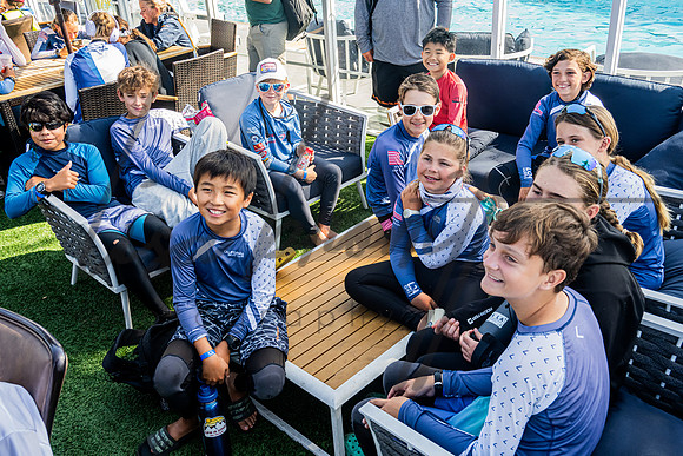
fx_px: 584
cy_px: 218
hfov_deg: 60.6
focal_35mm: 31
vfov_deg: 42.6
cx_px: 356
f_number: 9
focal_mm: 28
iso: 800
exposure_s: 1/250
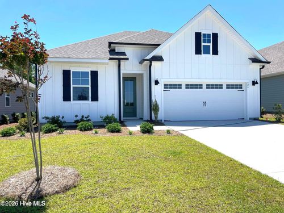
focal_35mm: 26
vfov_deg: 53.1
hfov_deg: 67.3
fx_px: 213
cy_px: 106
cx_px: 142
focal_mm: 4.2
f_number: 1.6
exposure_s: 1/3125
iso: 32
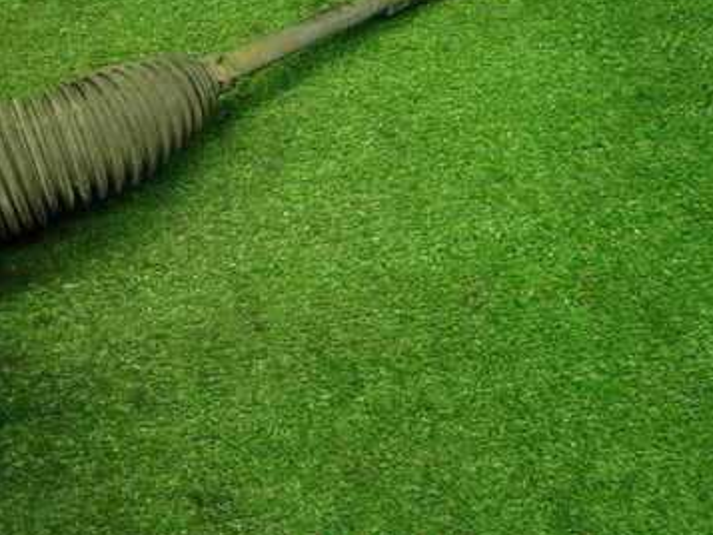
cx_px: 148
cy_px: 150
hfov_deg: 42.8
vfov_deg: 33.8
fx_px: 865
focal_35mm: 42
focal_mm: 4.5
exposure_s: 1/40
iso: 200
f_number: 2
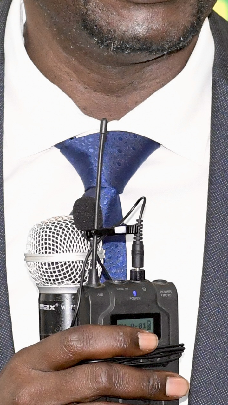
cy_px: 208
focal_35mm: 716
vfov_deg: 3.0
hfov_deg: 1.7
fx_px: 7699
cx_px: 160
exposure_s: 1/250
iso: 2000
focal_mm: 105
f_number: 5.6
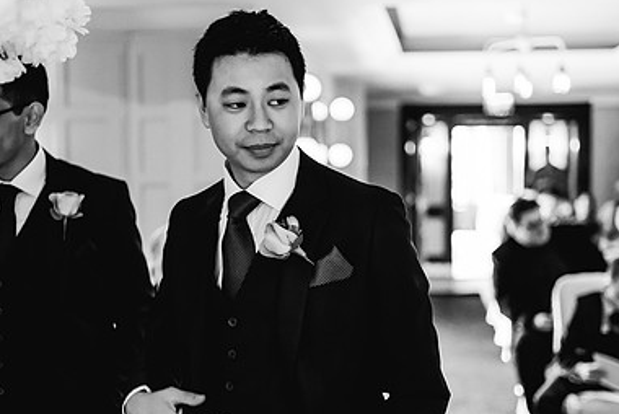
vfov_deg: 24.6
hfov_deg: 36.2
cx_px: 301
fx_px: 946
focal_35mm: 55
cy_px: 240
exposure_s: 1/250
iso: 4000
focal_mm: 35
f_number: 1.4
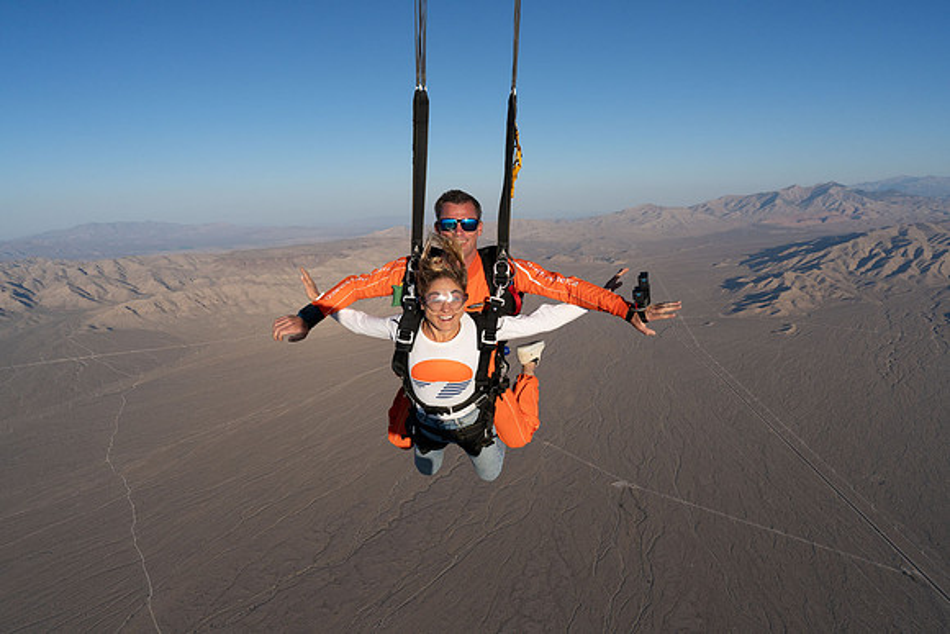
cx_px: 475
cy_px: 317
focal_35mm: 24
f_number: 9
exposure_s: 1/2000
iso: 800
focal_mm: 24
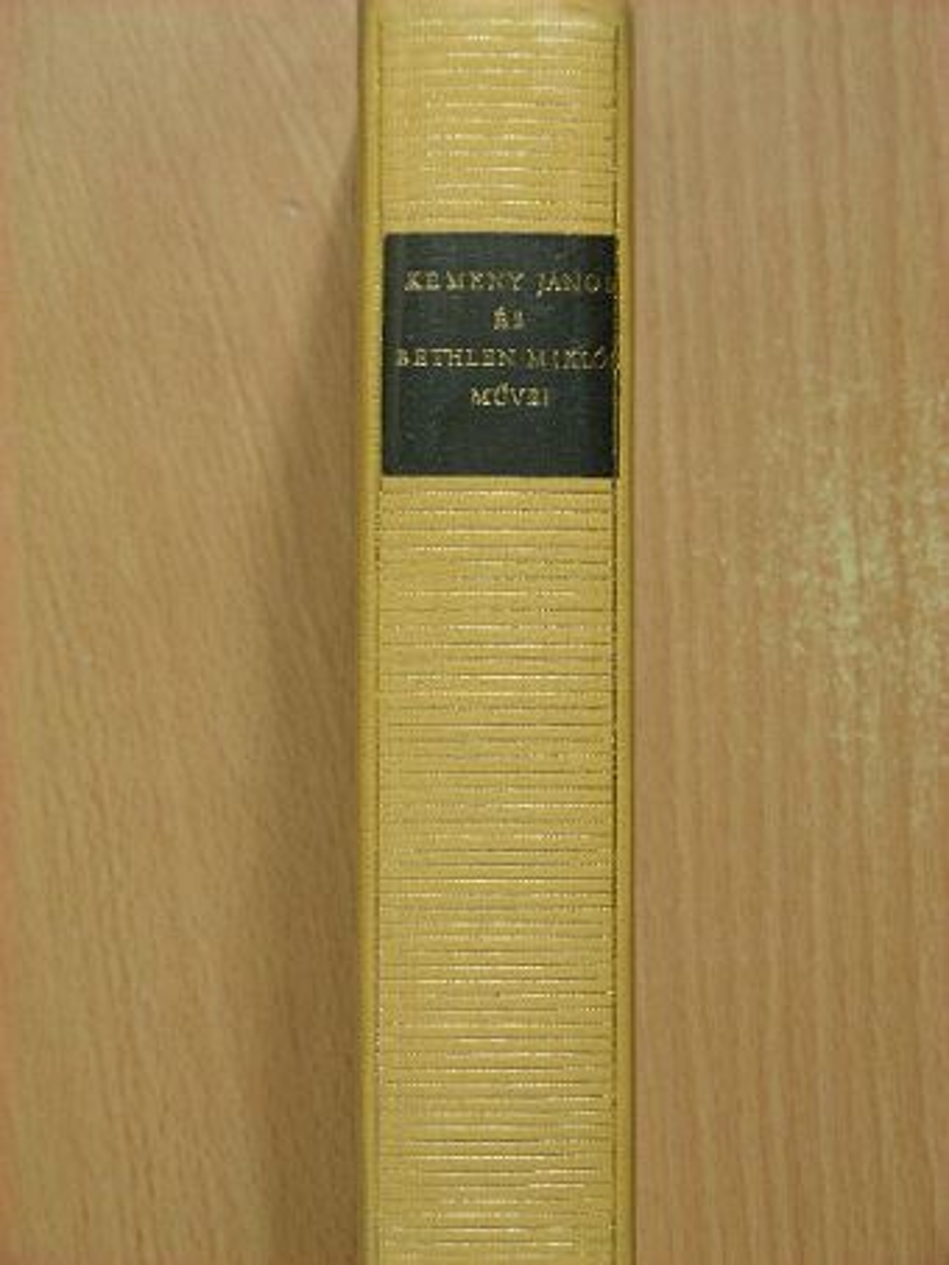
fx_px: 3179
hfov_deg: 17.0
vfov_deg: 22.5
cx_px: 474
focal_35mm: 87
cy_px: 632
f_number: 3.5
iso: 143
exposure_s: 1/59.8
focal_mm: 14.6
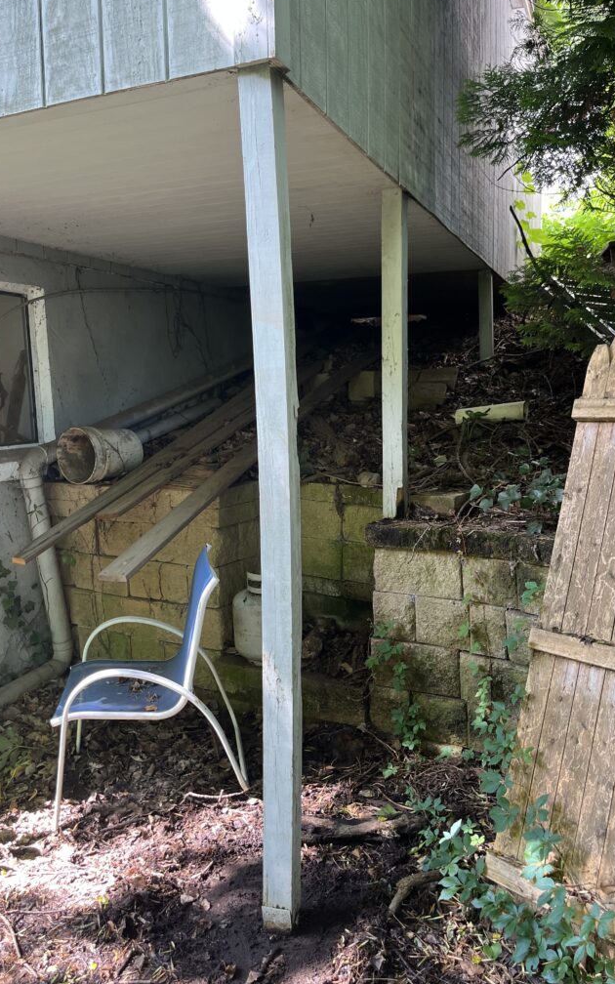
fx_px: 751
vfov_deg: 66.5
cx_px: 306
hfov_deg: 44.5
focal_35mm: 28
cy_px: 485
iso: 125
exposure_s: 1/121
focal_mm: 5.1
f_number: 1.6
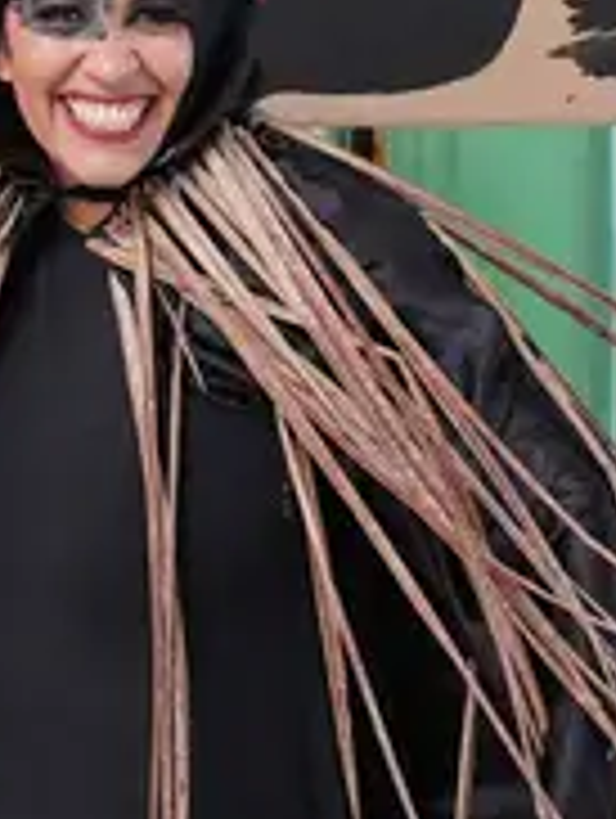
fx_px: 4206
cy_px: 86
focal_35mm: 178
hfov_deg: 8.3
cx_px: -121
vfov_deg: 11.0
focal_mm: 26.1
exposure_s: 1/250
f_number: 2.8
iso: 1250
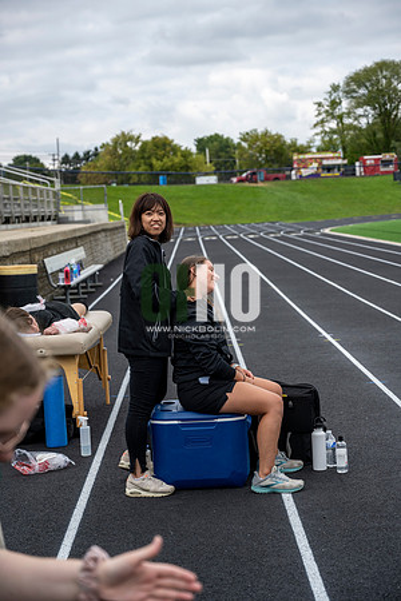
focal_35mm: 63
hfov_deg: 21.6
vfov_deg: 31.9
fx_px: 1053
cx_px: 200
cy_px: 300
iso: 200
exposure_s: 1/800
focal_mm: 63
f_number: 4
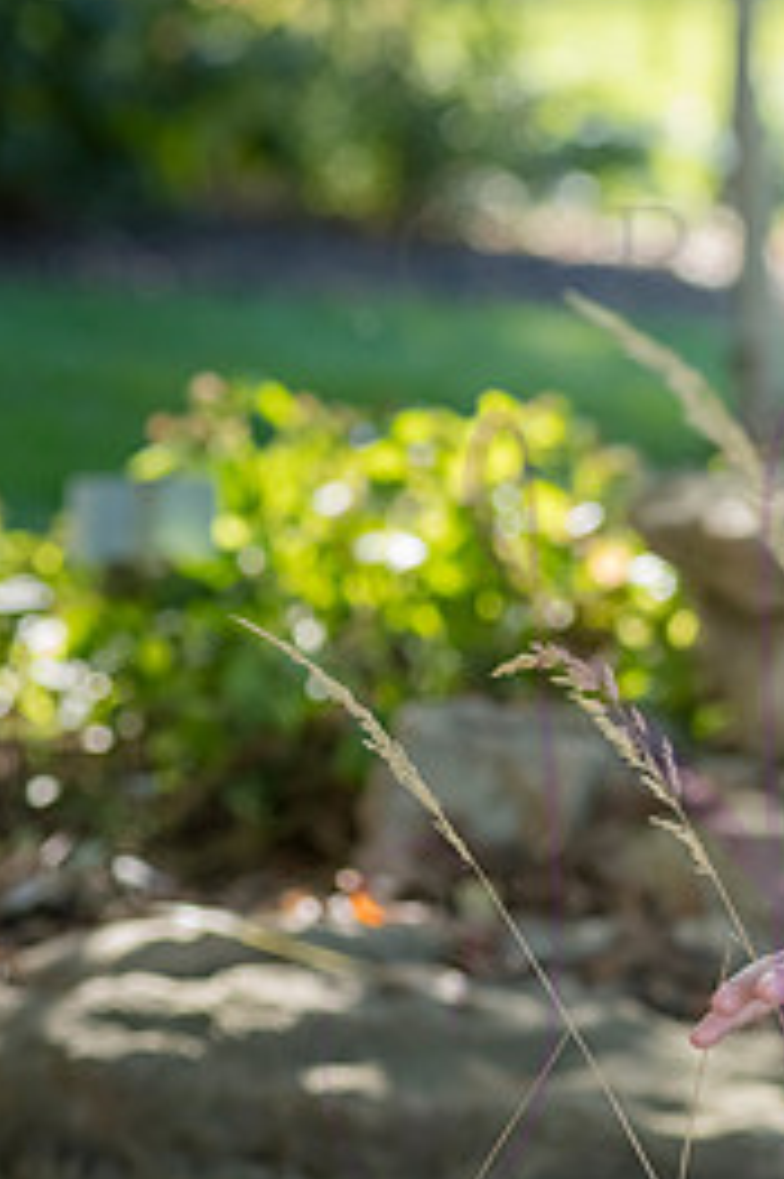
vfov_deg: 8.9
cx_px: 1219
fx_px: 7588
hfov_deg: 5.8
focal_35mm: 232
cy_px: 477
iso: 800
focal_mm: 105
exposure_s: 1/640
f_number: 4.5
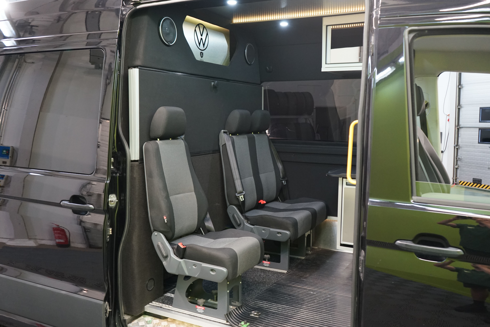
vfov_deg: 42.3
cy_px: 164
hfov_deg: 60.3
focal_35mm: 31
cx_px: 245
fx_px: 422
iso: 2000
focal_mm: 31
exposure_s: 1/50
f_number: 4
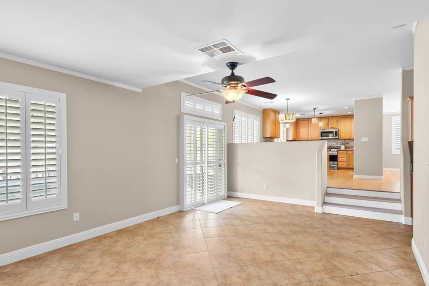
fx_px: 226
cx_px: 229
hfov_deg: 86.8
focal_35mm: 19
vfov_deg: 64.5
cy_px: 154
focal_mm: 17
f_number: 8
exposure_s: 1/15
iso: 400
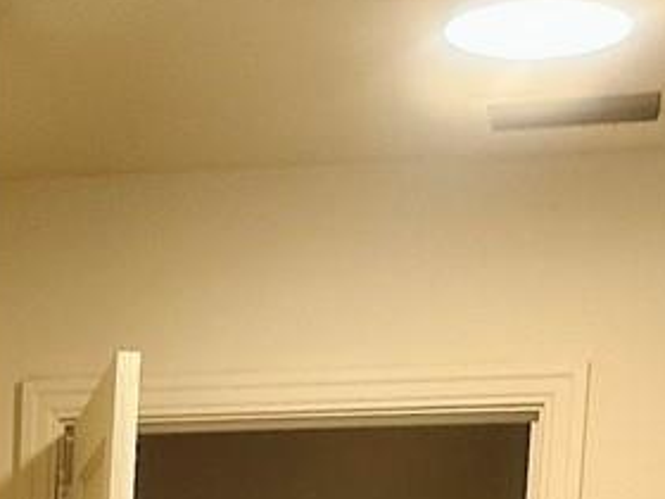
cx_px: -254
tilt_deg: -9.4
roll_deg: -1.2
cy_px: 1257
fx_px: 2632
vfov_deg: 9.5
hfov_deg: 13.7
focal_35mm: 137
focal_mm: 6.86
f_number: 1.78
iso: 160
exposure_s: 1/60
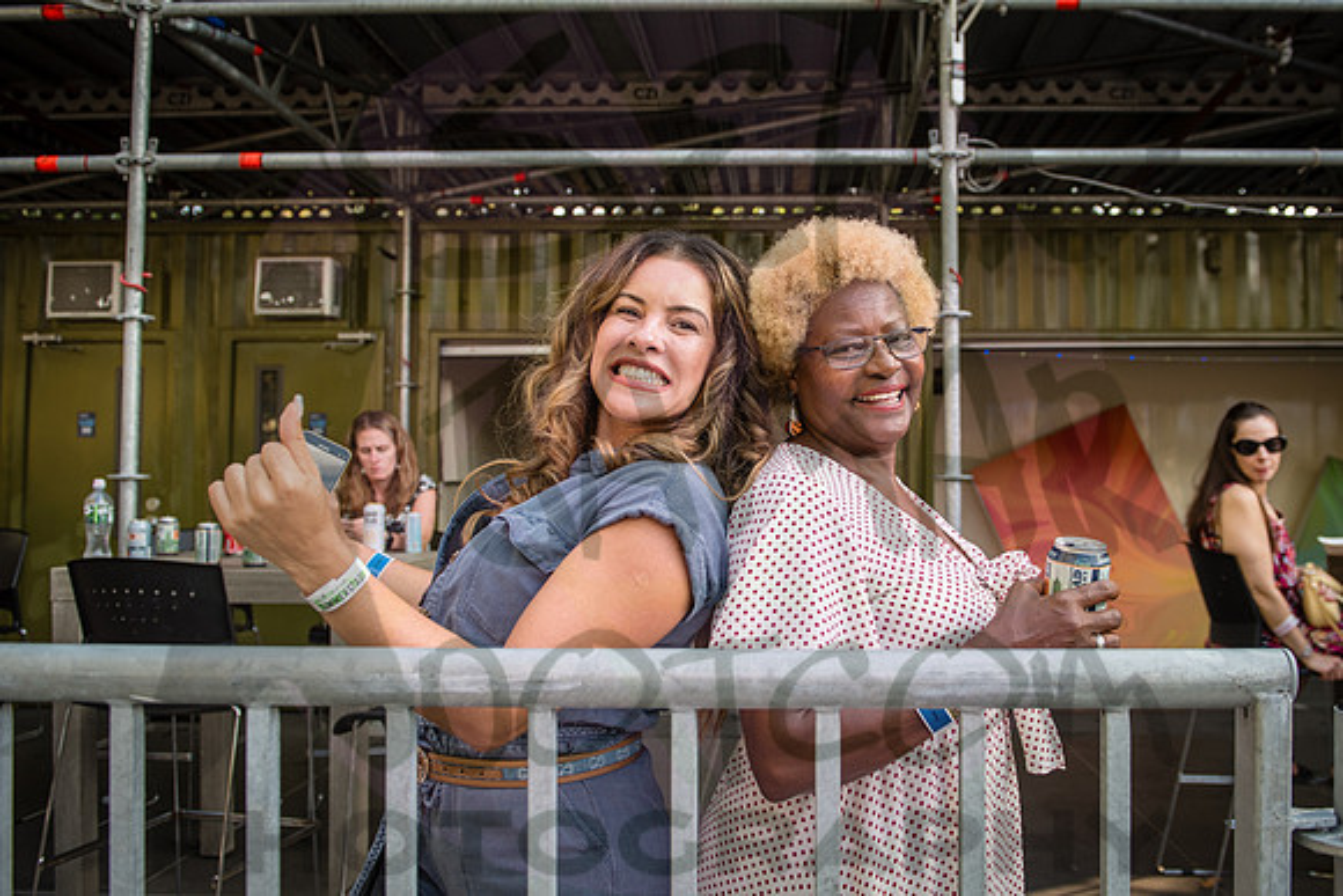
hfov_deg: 61.8
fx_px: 1113
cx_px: 786
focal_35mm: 30
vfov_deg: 43.8
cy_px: 428
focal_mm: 24
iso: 200
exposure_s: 1/320
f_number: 3.2
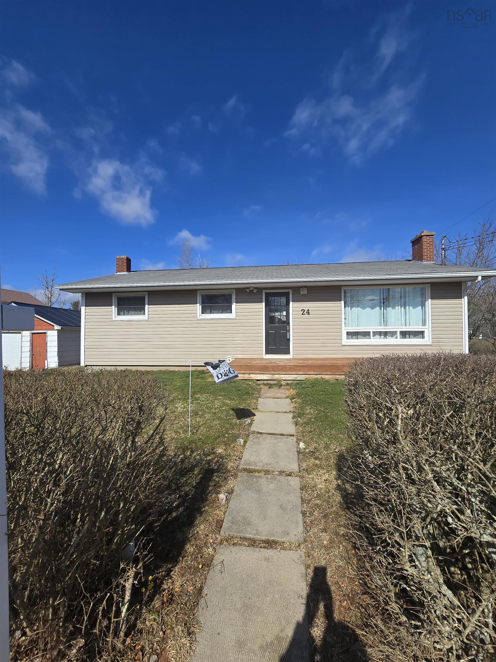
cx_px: 248
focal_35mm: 13
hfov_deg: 89.9
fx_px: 248
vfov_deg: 106.2
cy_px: 331
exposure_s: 1/2929
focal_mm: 2.2
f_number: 2.2
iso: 50
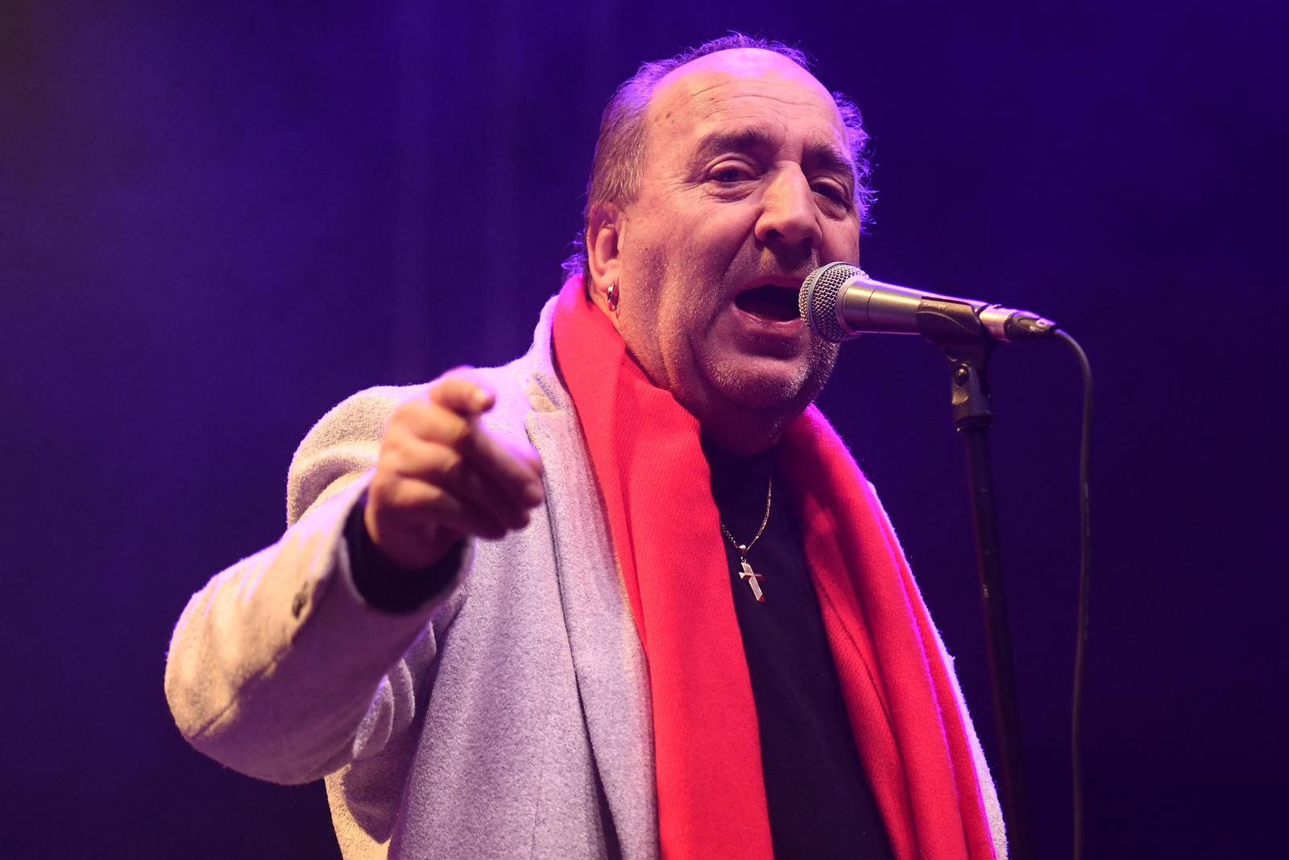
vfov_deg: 13.0
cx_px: 644
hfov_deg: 19.5
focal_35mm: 105
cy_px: 430
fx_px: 3760
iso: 1250
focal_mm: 105
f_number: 2.8
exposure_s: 1/400
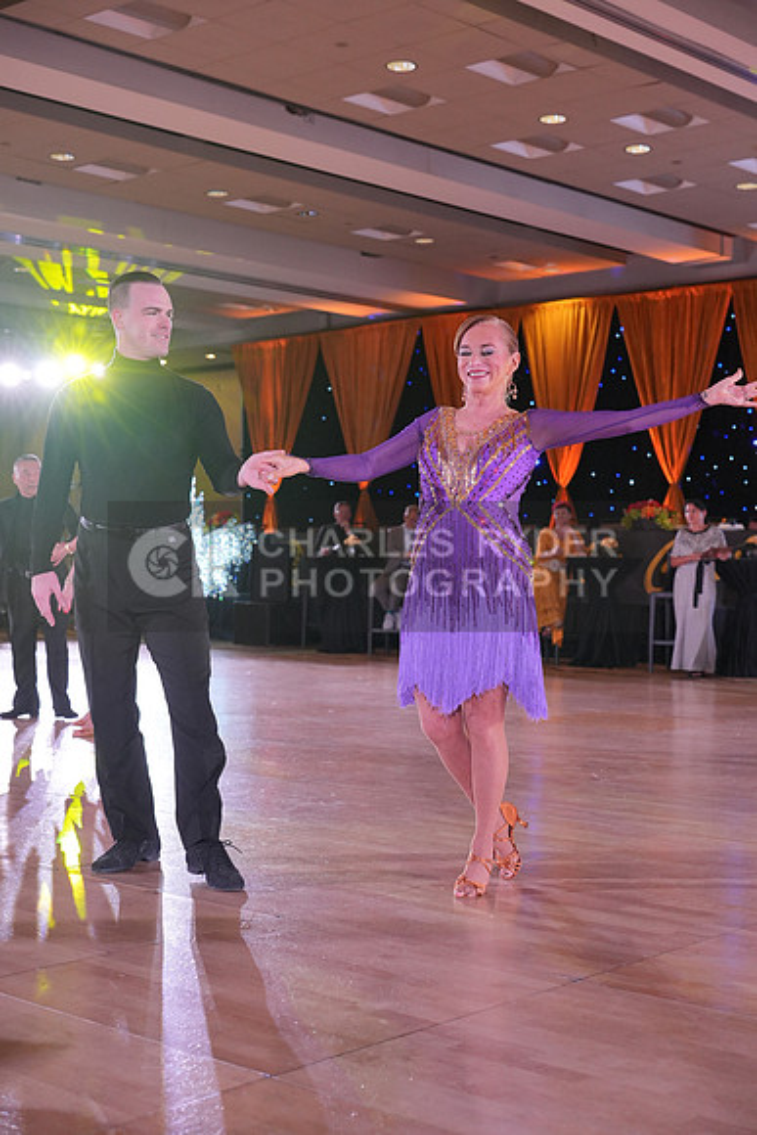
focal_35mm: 50
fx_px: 1576
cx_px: 378
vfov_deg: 39.6
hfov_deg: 27.0
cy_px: 568
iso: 2000
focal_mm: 50
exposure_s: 1/400
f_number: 4
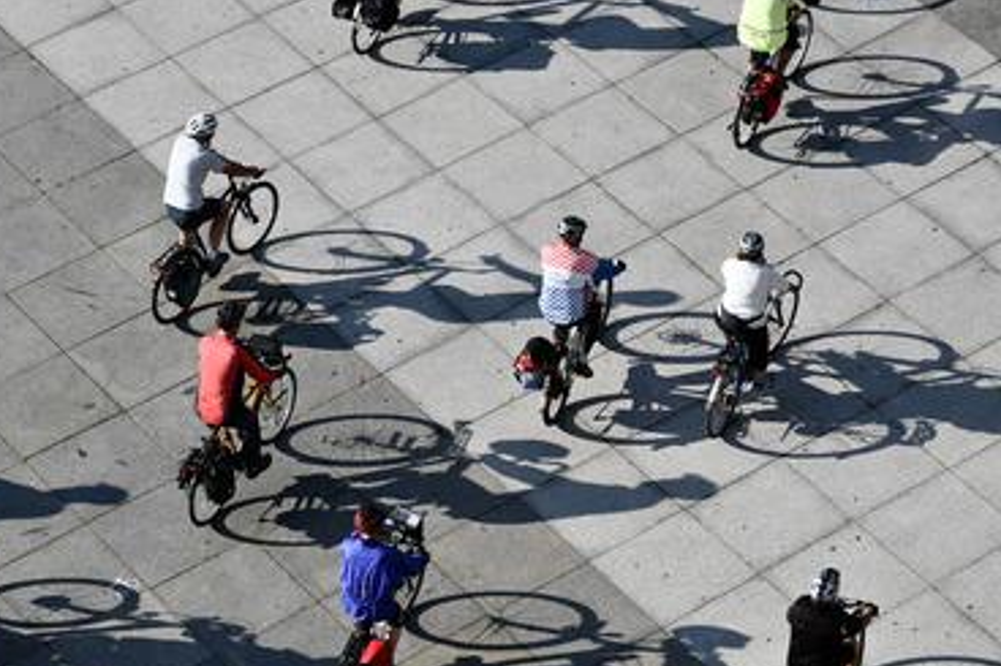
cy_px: 381
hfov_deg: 13.6
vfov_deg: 9.1
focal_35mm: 151
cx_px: 594
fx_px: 4197
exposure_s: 1/800
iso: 180
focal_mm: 70
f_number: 8
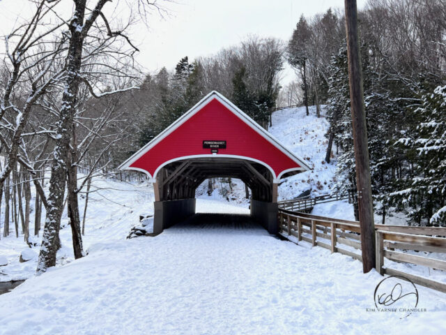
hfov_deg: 67.3
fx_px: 335
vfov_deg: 53.1
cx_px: 223
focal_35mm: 26
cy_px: 168
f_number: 1.5
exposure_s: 1/1779
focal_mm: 5.7
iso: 50
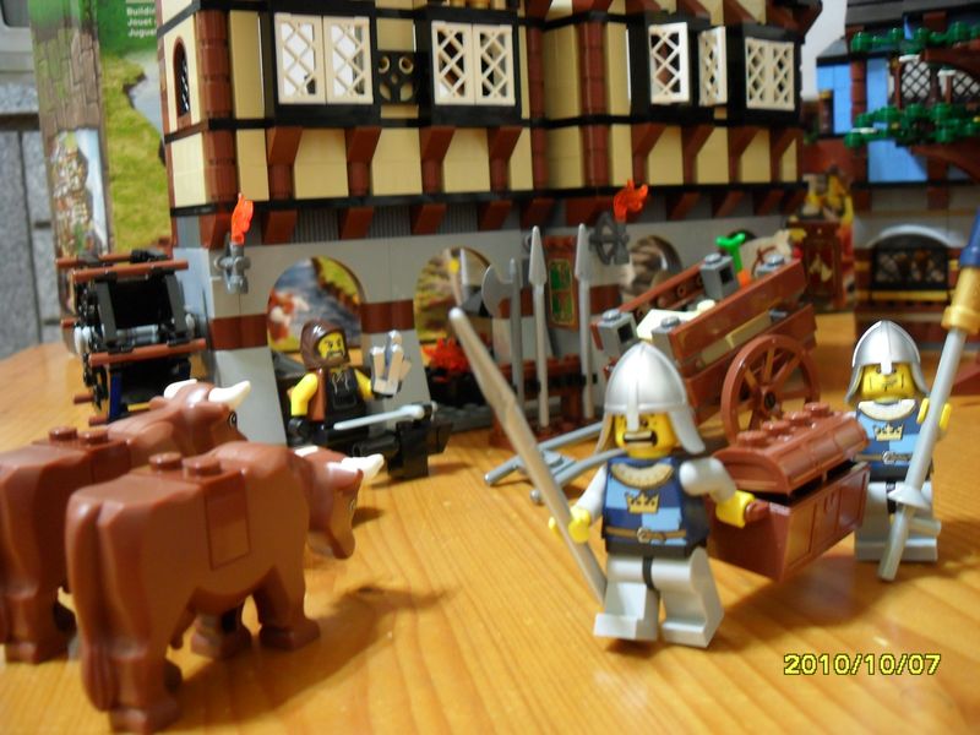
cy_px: 368
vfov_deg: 40.7
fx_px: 991
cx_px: 490
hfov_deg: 52.6
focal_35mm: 35
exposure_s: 1/3
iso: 200
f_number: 2.8
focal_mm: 6.2
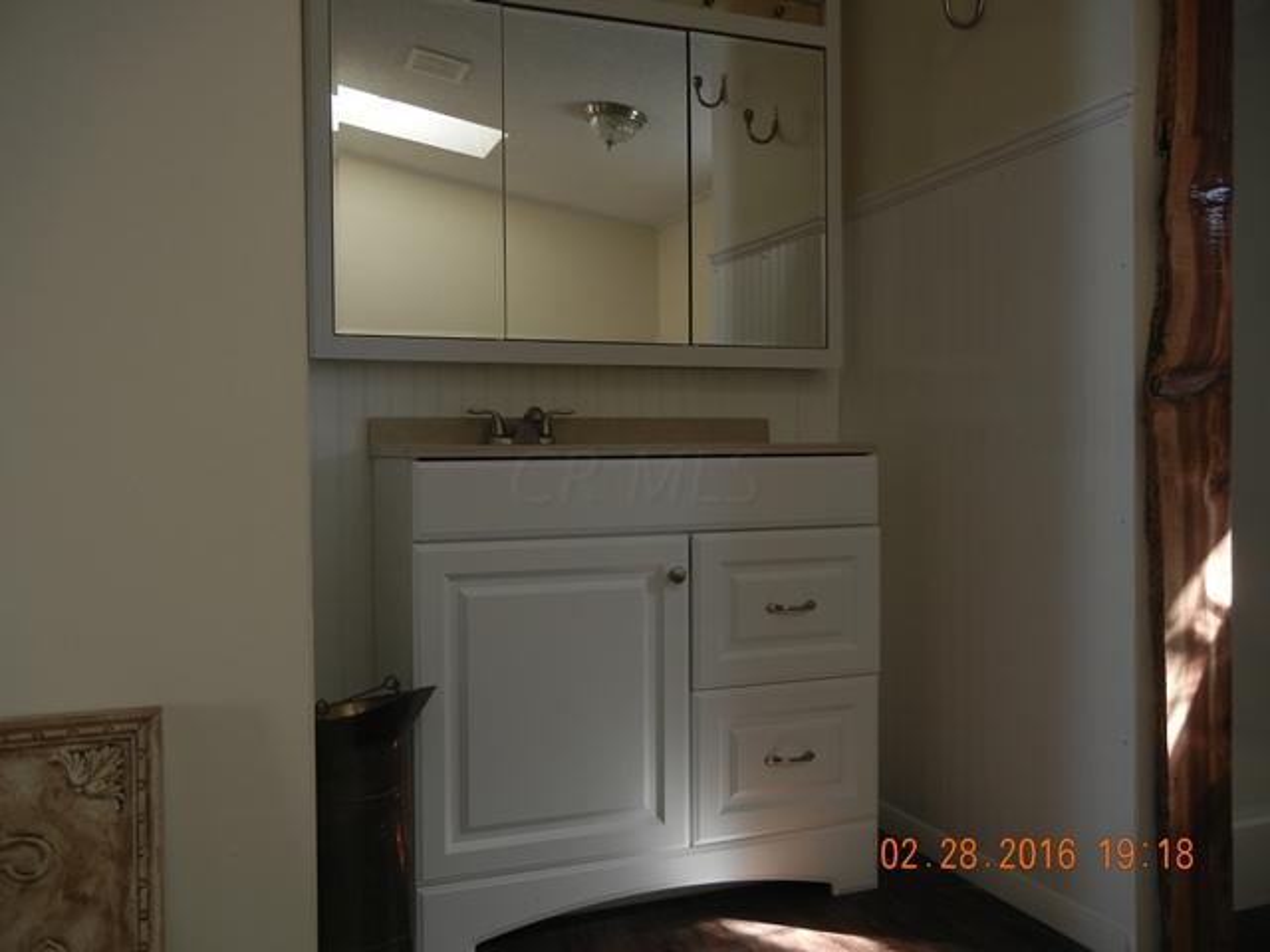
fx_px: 1101
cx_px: 635
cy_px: 476
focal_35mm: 30
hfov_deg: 60.0
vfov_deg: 46.8
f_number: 3.5
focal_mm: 5.4
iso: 160
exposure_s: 1/80.8
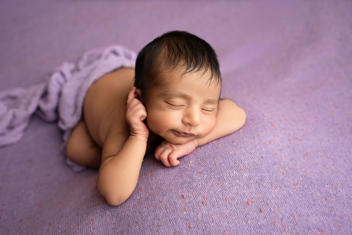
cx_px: 176
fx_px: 342
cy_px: 118
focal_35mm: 35
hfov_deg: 54.4
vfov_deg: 37.9
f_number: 2.8
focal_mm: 35
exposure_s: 1/200
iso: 160
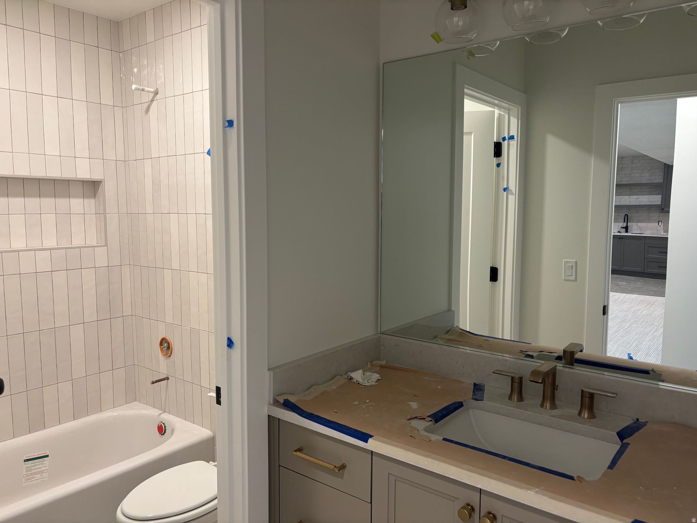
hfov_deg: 67.3
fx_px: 524
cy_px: 262
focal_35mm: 26
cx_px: 348
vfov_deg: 53.1
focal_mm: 5.96
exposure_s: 1/60
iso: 160
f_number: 1.6
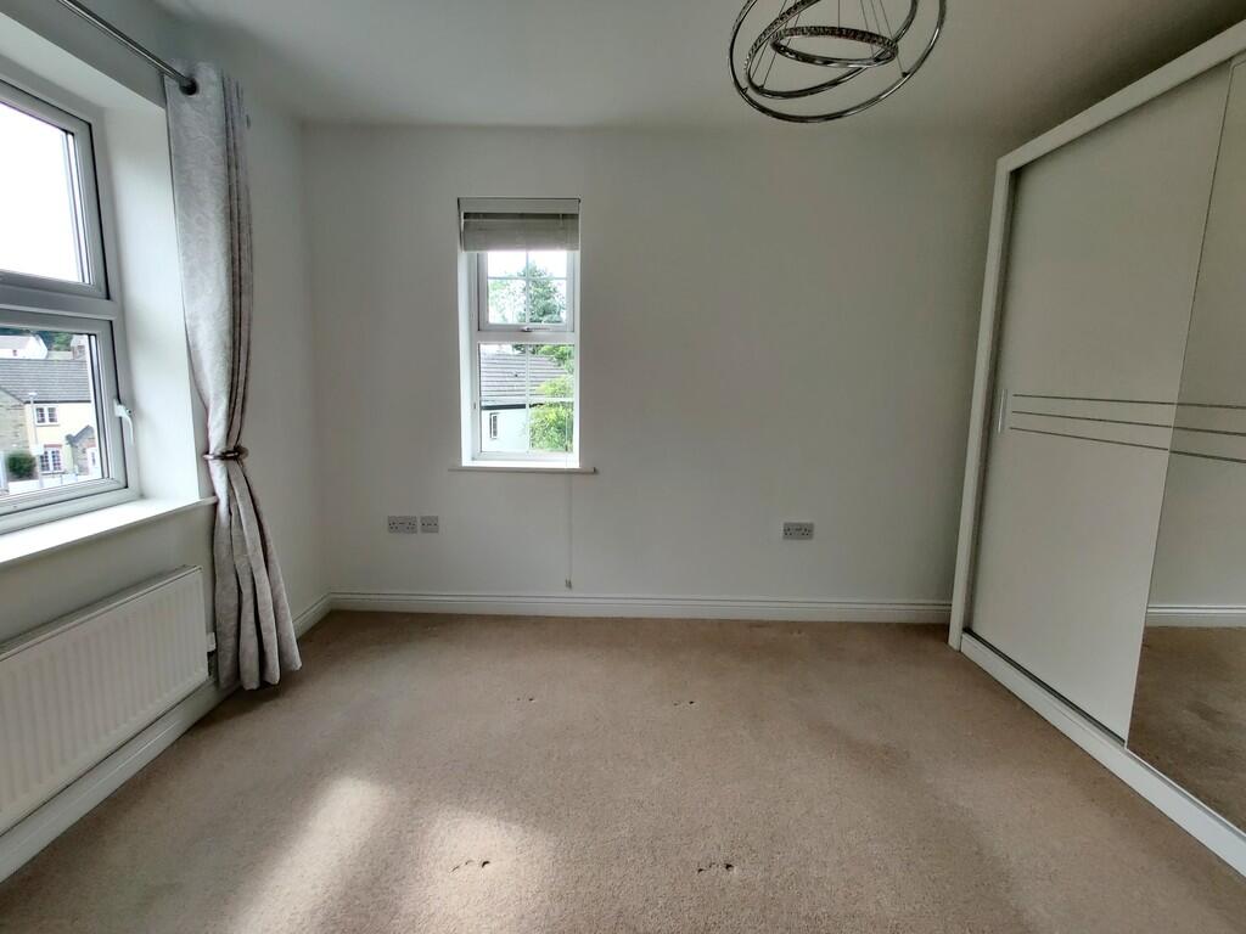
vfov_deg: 89.9
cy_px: 467
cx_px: 623
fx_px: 468
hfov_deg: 106.2
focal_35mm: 13
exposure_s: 1/100
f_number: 2.2
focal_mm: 2.25
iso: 160
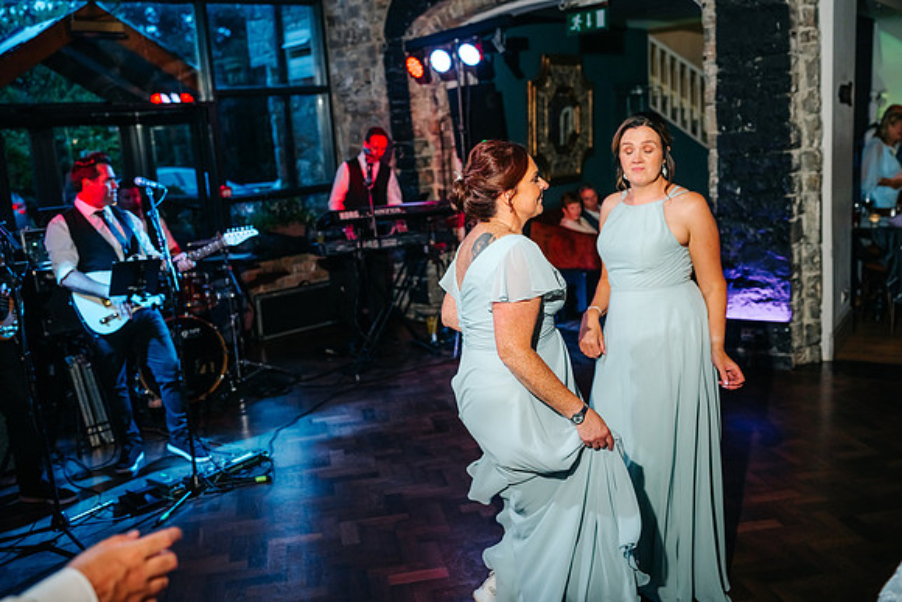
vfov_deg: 37.9
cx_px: 451
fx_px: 877
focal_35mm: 35
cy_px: 301
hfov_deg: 54.4
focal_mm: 35
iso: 400
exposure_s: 1/200
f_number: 2.5
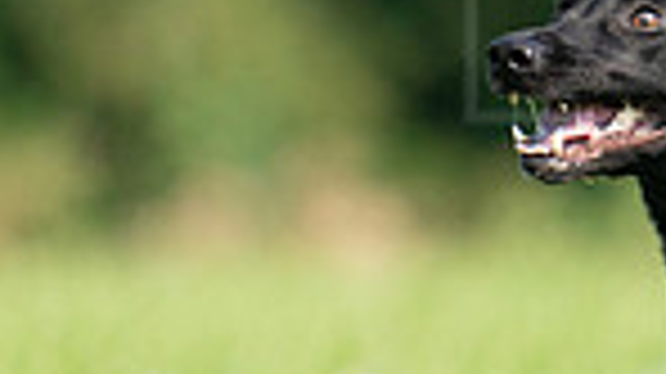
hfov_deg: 0.9
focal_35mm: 2468
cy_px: 52
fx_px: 43553
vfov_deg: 0.5
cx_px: 896
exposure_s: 1/4000
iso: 2000
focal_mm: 600
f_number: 6.3
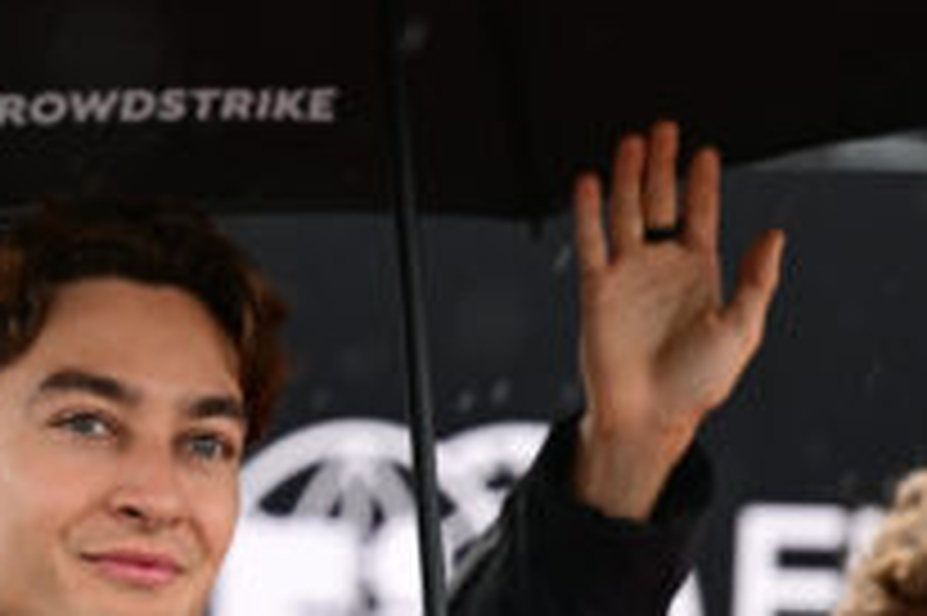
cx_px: 220
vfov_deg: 2.9
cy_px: 706
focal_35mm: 474
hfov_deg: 4.4
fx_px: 12195
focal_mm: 130
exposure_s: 1/500
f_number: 2.8
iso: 250
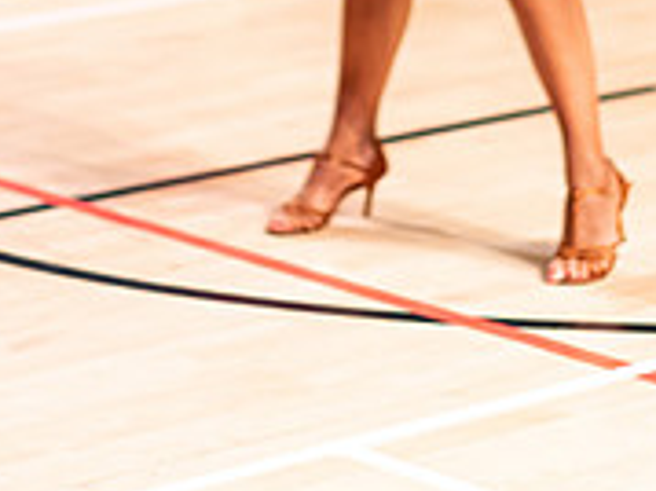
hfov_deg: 9.7
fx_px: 3882
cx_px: 343
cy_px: -311
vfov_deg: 7.1
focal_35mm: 205
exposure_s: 1/1000
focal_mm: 85
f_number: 1.8
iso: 2500
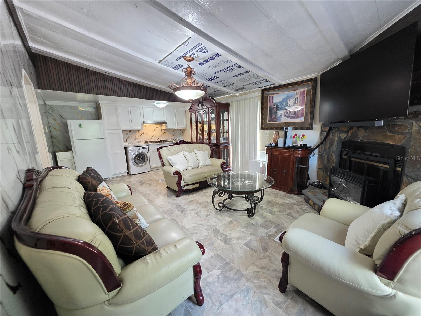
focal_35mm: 13
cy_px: 158
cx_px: 210
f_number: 1.9
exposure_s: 1/60
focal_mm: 2.2
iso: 800
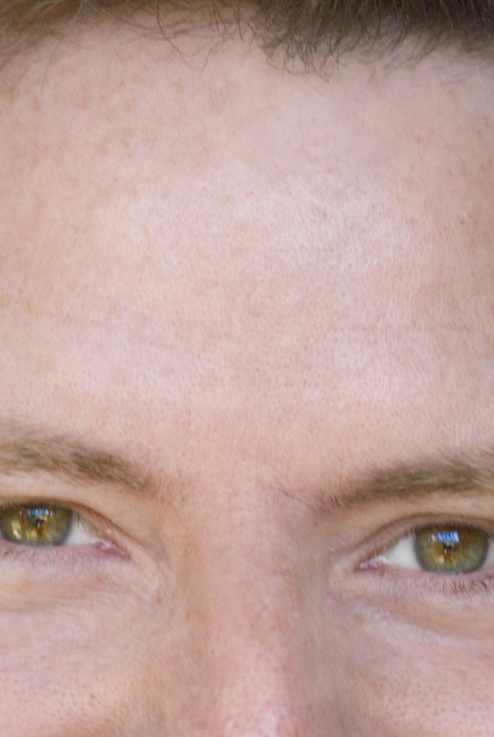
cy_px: 726
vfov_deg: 5.9
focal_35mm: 349
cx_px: 244
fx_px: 7170
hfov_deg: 3.9
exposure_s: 1/125
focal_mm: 85
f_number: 3.5
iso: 400
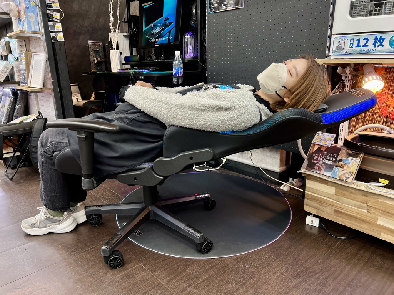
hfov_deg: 67.3
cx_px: 197
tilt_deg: -15.3
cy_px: 148
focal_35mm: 26
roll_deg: +1.6
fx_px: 296
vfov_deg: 53.1
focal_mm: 5.7
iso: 64
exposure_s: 1/100
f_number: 1.5
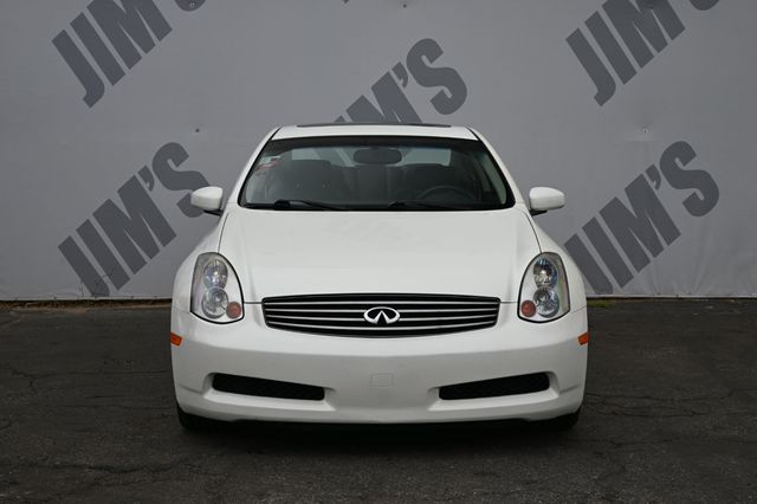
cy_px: 252
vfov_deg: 22.1
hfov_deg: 32.6
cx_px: 378
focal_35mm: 62
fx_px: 1292
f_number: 5.6
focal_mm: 41
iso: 110
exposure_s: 1/250
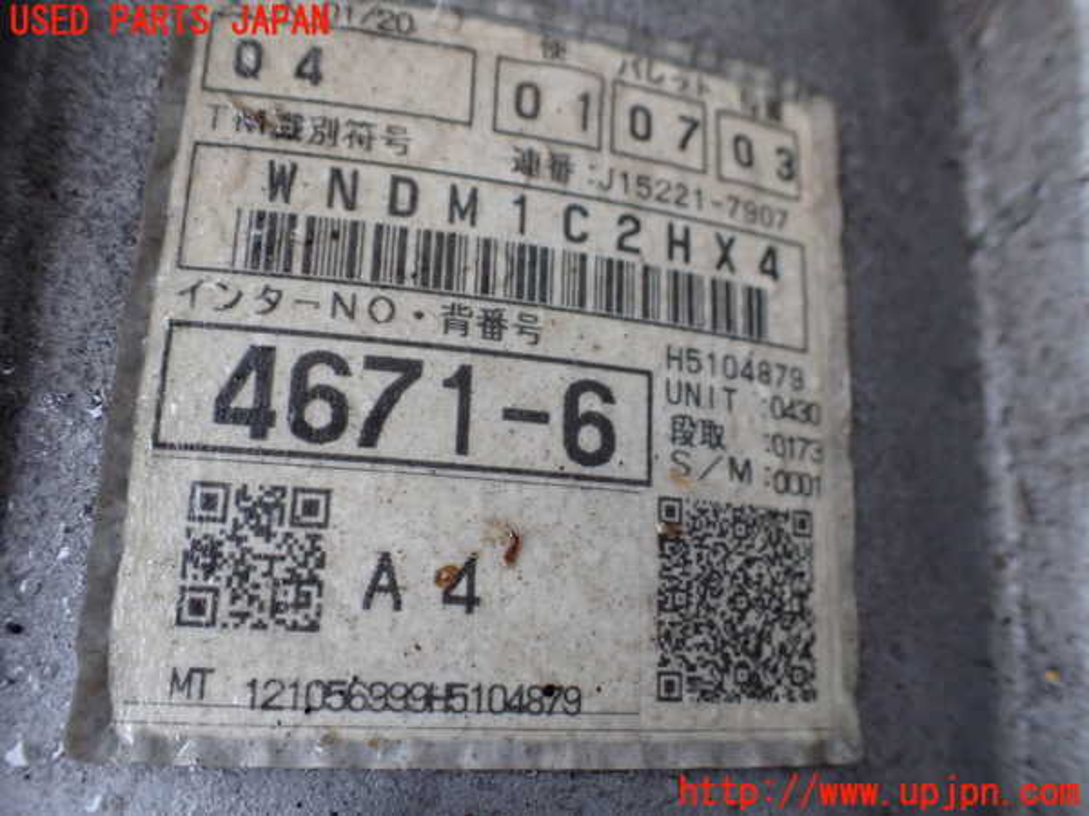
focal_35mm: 30
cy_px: 408
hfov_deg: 60.0
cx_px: 544
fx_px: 944
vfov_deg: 46.8
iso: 250
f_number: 2.3
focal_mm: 5.4
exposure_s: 1/125
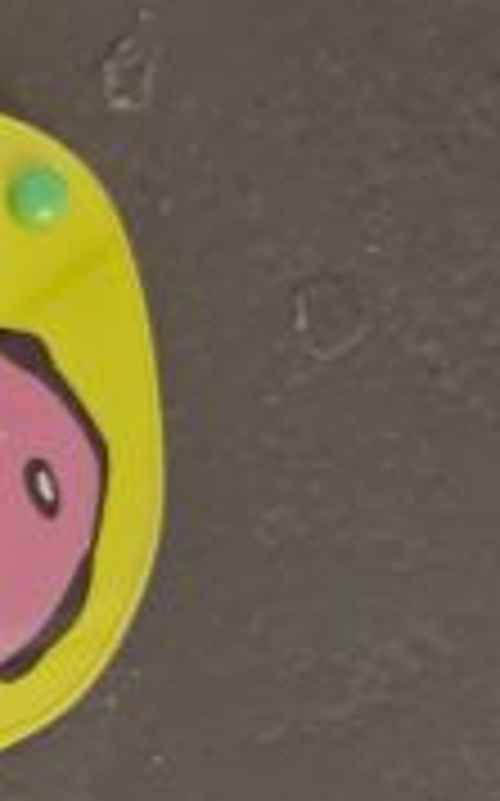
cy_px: 796
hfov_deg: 12.2
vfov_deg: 24.1
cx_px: -743
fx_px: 1791
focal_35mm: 82
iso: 320
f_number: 1.8
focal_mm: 5.54
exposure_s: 1/33
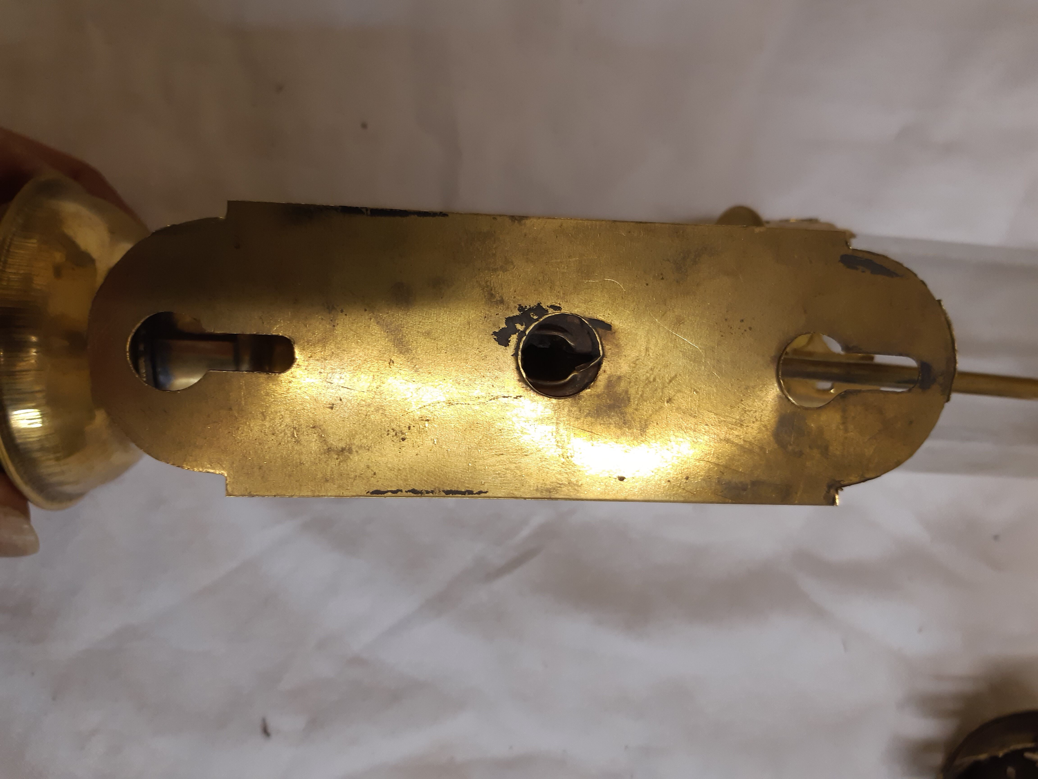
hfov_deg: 67.3
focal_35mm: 26
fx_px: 780
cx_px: 519
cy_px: 390
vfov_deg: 53.1
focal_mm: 3.92
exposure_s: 1/50
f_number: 1.7
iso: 80
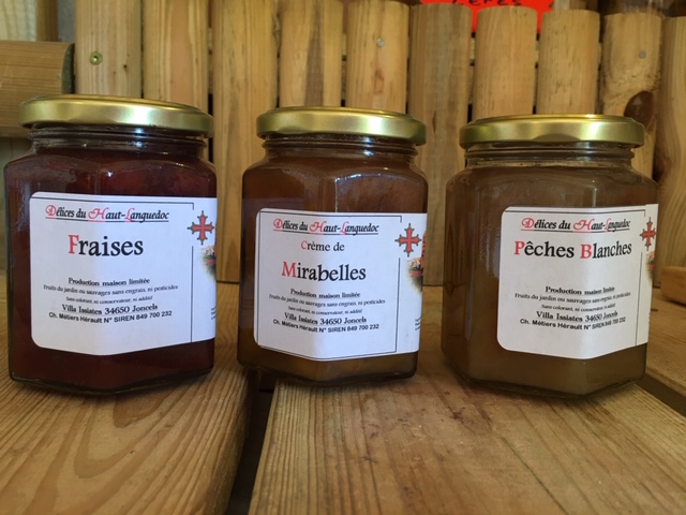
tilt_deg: -6.4
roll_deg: -2.7
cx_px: 343
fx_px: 575
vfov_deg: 48.2
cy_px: 258
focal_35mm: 29
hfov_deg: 61.7
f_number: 2.2
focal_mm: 4.15
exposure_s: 1/17
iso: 32
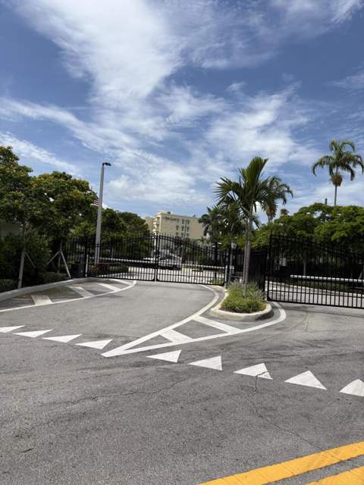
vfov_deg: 67.3
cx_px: 182
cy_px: 242
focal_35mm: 26
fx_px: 365
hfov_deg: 53.1
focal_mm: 5.96
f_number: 1.6
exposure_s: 1/6329
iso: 50
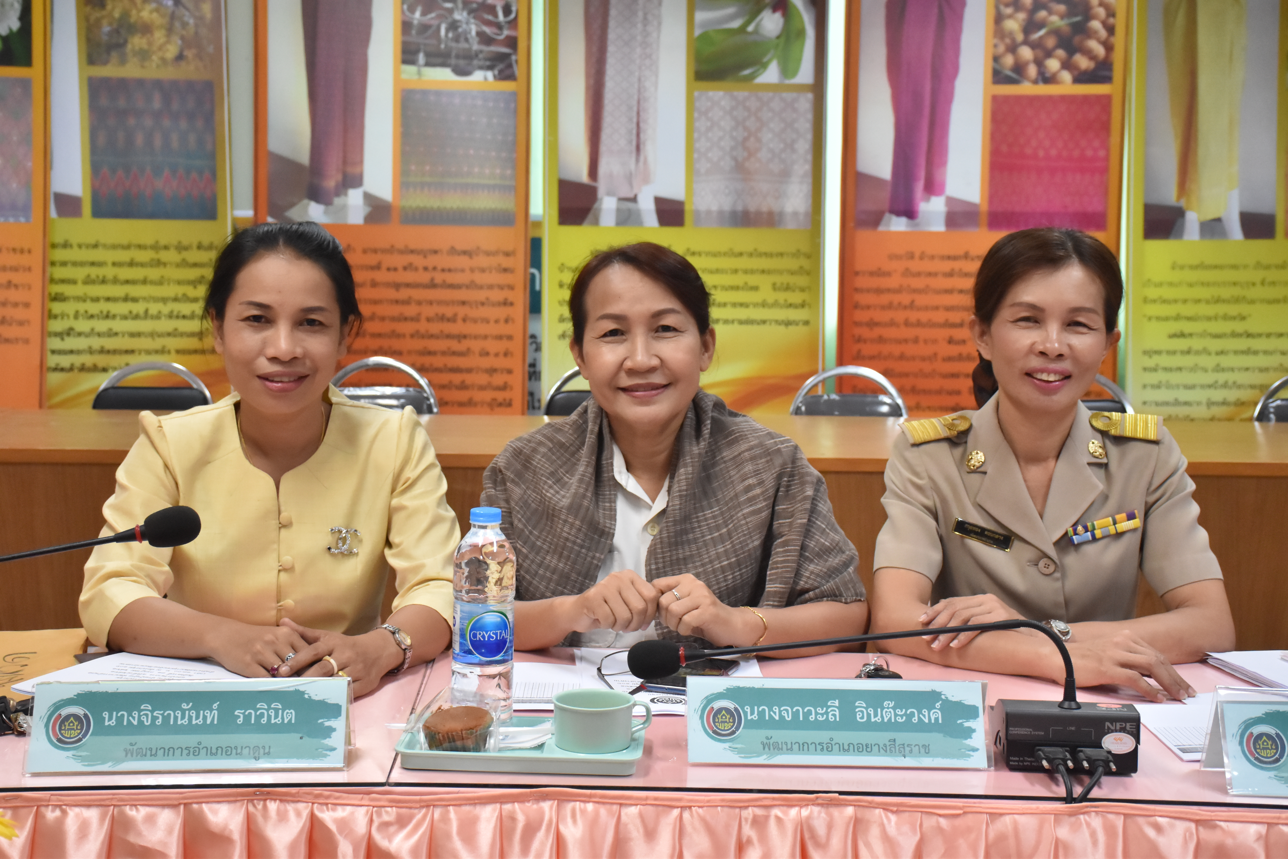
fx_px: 2146
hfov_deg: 33.4
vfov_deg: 22.6
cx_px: 644
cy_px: 430
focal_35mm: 60
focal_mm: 40
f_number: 7.1
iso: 2000
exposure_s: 1/200
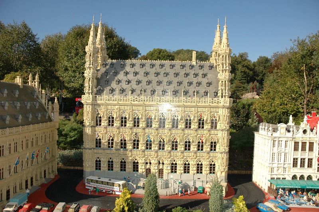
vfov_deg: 47.9
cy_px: 106
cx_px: 160
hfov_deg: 67.4
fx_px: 239
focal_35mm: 27
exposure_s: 1/500
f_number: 5.6
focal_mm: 18
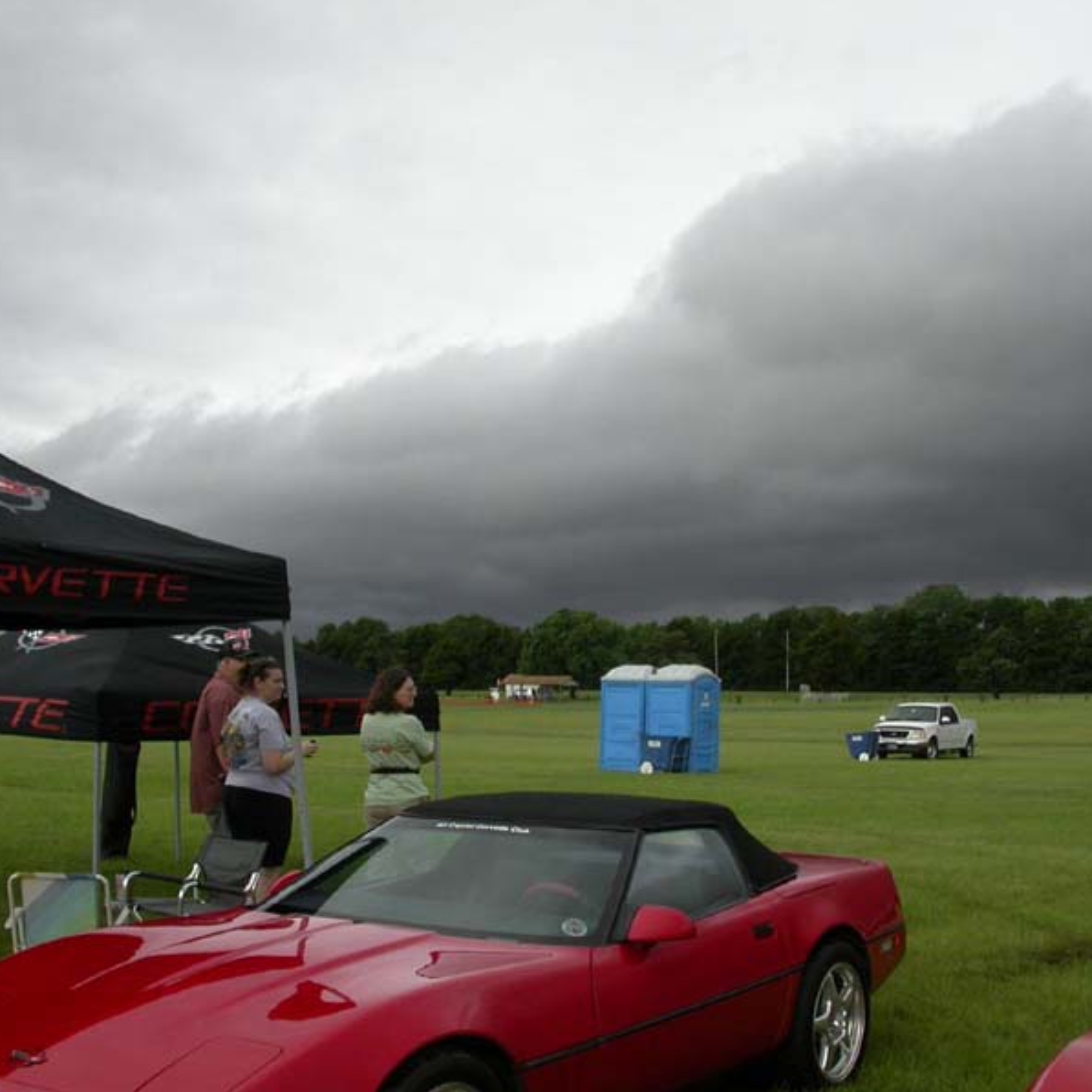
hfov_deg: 37.5
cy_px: 545
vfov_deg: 37.6
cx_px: 573
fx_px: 1606
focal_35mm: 45
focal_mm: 7.85
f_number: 6
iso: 100
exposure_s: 1/213
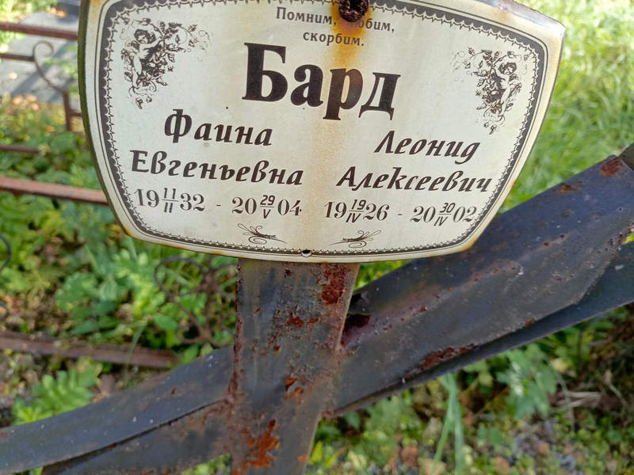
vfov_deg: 54.9
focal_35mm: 25
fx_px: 458
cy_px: 238
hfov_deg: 69.4
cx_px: 317
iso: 110
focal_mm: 4.76
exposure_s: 1/170
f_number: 1.69
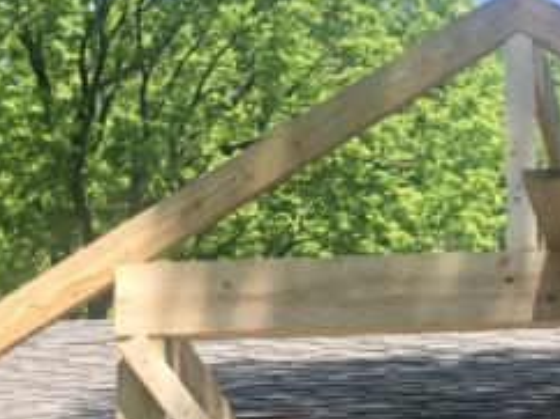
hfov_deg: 7.3
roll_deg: +2.8
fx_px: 4170
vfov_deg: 5.7
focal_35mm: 258
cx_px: 1254
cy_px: 683
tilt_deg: +13.8
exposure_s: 1/261
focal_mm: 6
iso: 16
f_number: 2.4
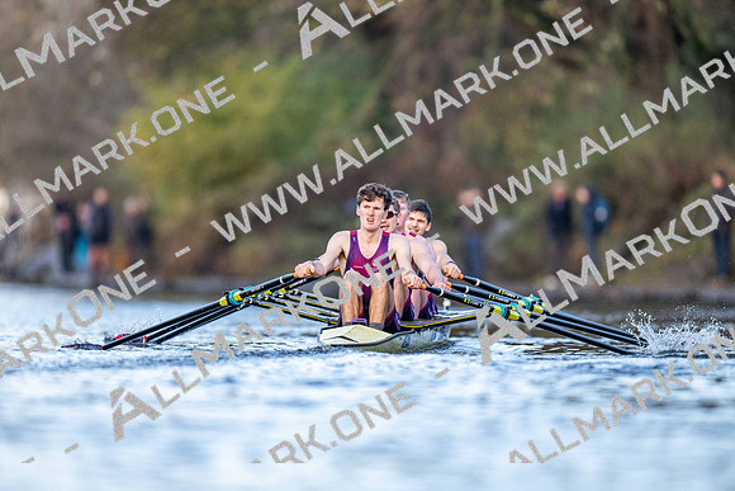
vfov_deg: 2.3
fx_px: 12252
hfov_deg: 3.4
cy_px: 246
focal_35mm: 600
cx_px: 368
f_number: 4
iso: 2000
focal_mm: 600
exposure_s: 1/2500
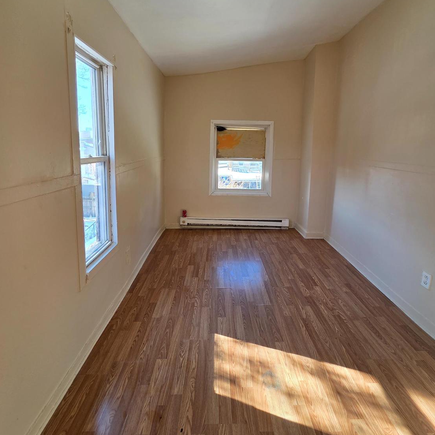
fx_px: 227
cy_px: 178
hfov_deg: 87.4
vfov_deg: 86.5
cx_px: 220
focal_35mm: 16
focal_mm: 2.2
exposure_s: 1/120
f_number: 2.2
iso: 50
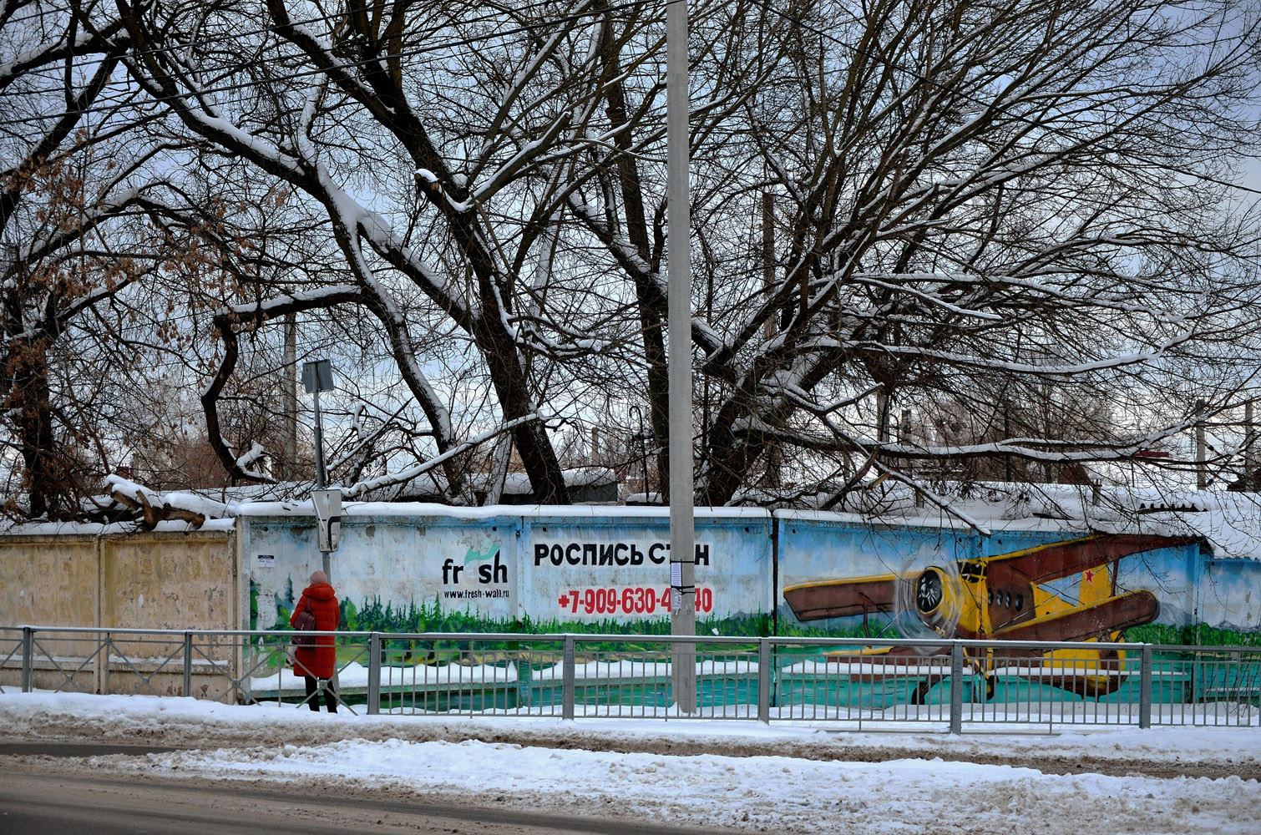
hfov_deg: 23.4
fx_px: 3041
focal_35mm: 87
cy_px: 418
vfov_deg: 15.6
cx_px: 630
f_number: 5.6
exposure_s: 1/1250
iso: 200
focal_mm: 58
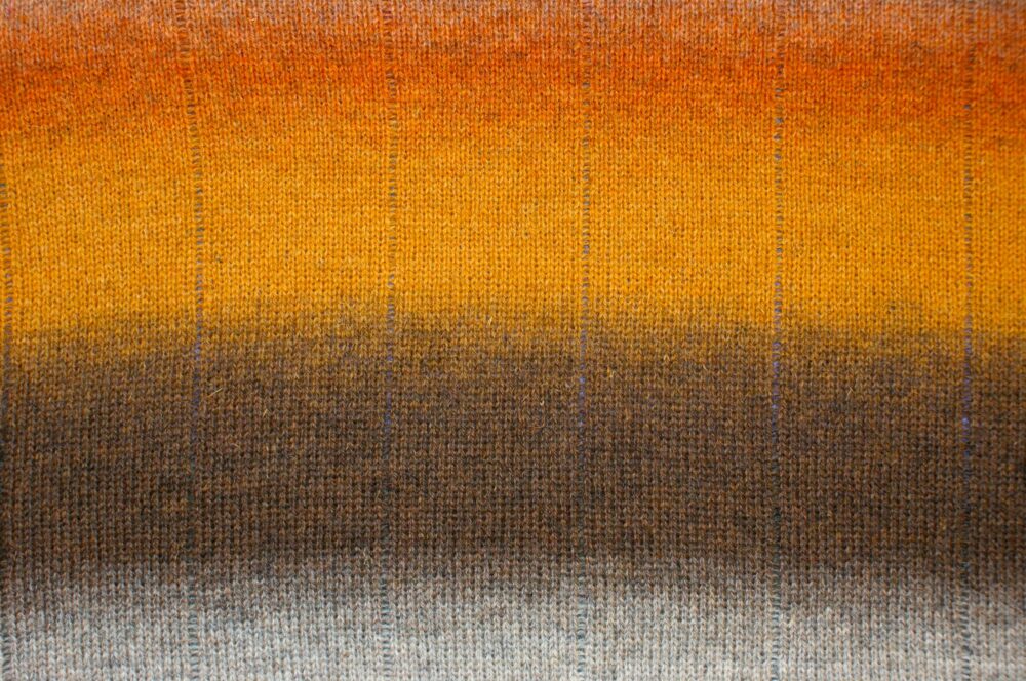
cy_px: 340
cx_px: 513
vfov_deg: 31.8
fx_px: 1195
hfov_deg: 46.5
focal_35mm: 42
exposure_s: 1/60
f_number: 5.6
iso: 400
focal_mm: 28
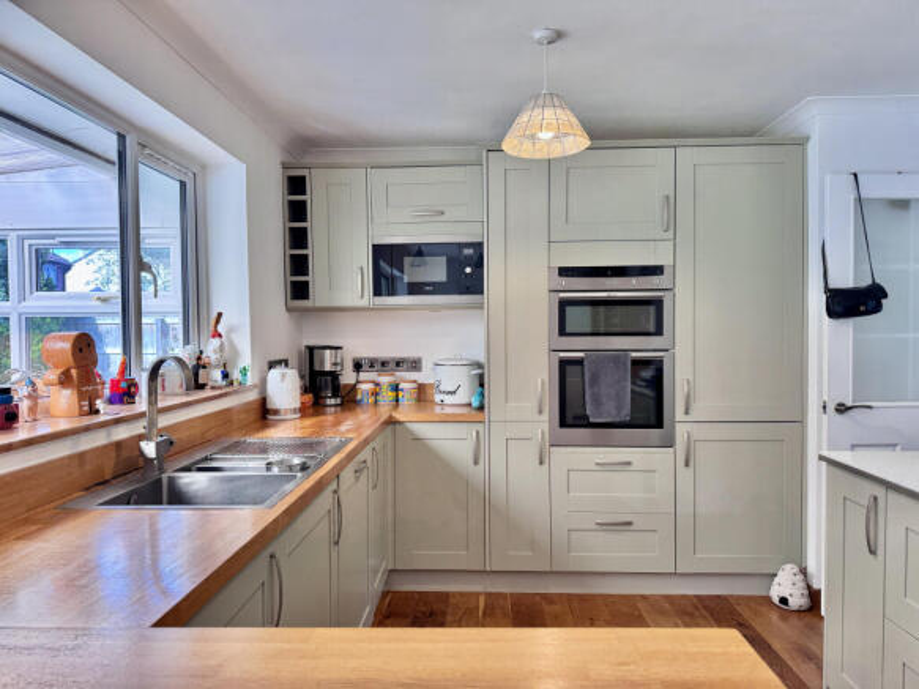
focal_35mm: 24
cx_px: 460
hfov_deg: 71.6
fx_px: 637
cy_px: 344
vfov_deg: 56.8
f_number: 1.78
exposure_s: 1/100
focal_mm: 6.76
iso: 80
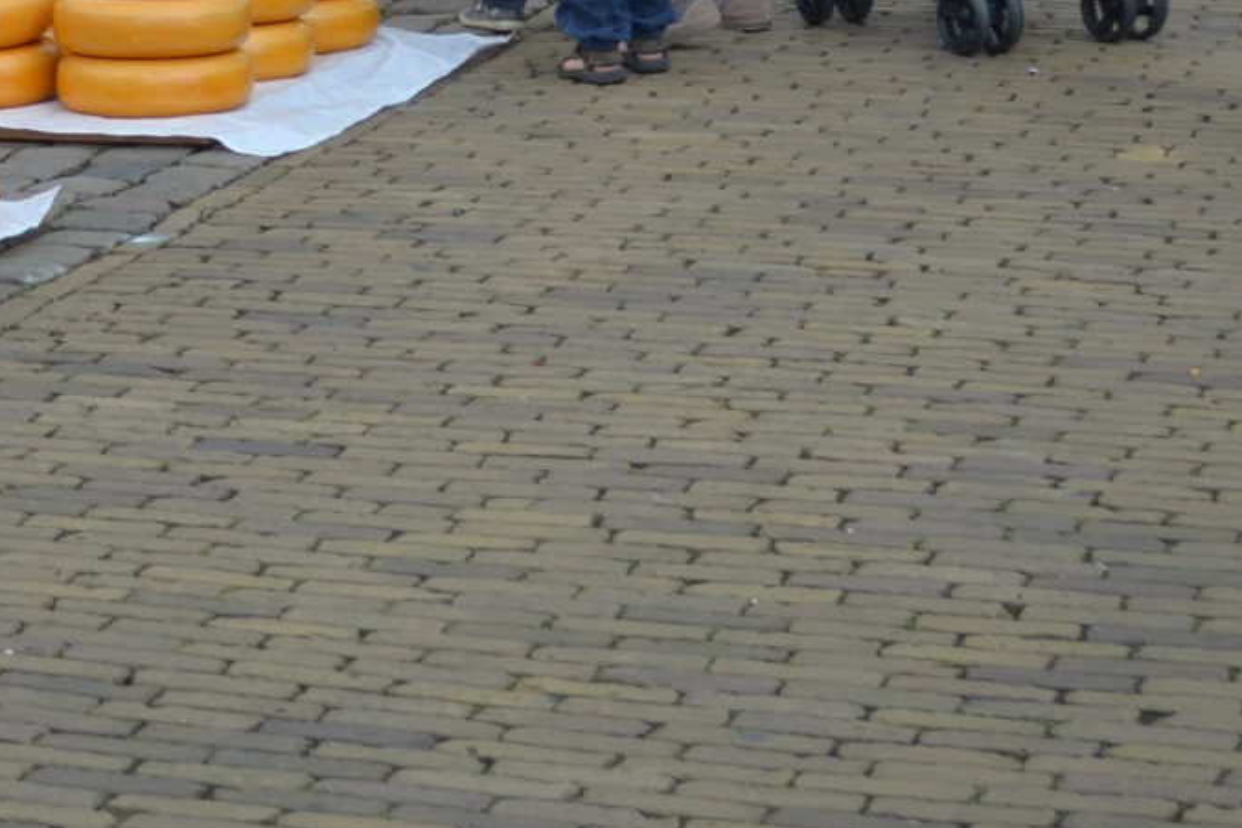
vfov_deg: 8.9
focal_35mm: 151
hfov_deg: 13.4
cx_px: -20
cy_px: -351
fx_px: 5209
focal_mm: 34
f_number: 5
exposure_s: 1/160
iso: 100
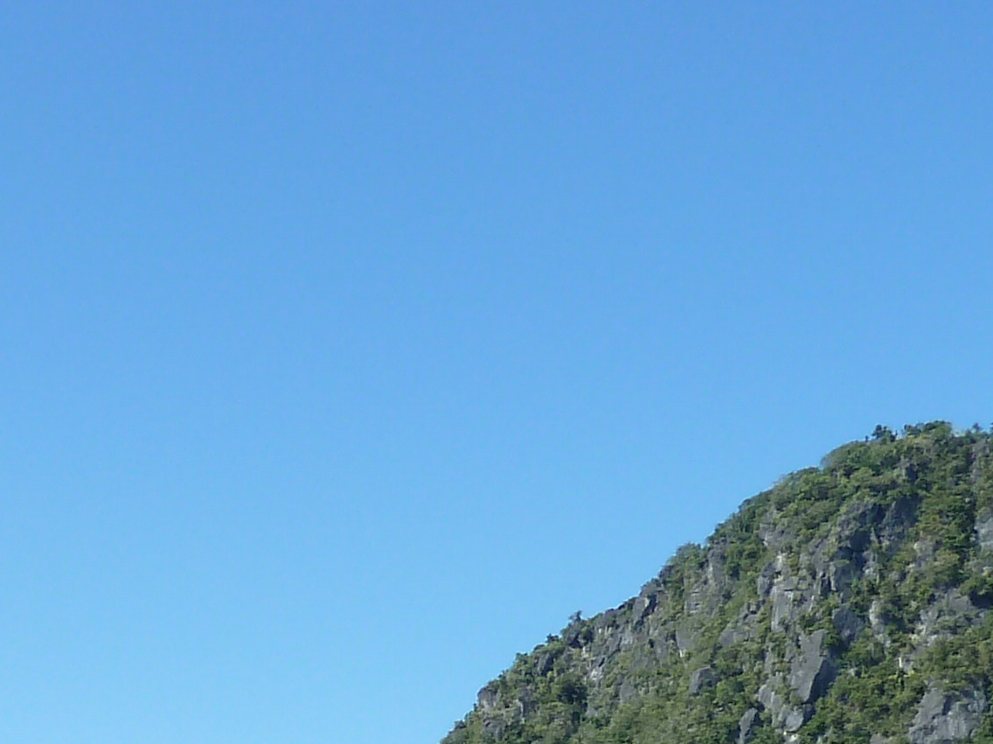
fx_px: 2524
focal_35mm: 88
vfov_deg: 15.4
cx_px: -27
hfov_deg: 21.4
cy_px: 1130
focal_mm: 4.1
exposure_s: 1/400
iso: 80
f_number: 4
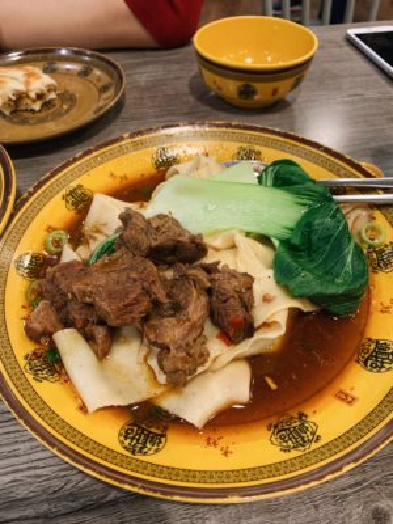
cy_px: 262
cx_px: 196
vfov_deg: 67.3
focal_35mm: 26
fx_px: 394
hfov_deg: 53.1
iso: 250
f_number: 1.8
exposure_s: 1/50
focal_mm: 4.25
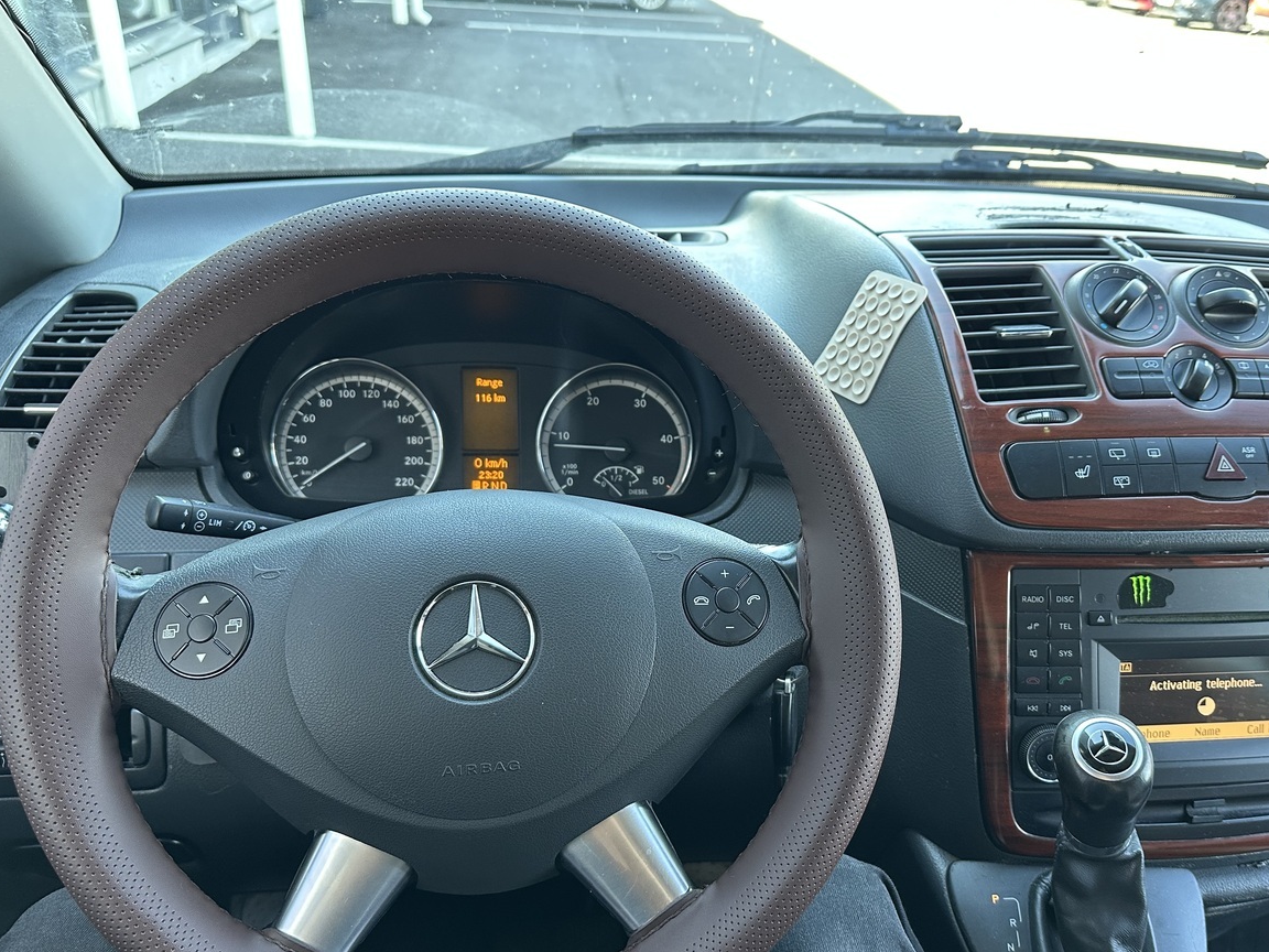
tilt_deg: -29.3
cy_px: 542
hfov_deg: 59.9
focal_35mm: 30
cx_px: 694
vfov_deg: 46.7
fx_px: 1100
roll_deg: -2.3
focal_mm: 6.86
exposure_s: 1/88
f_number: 1.78
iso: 250
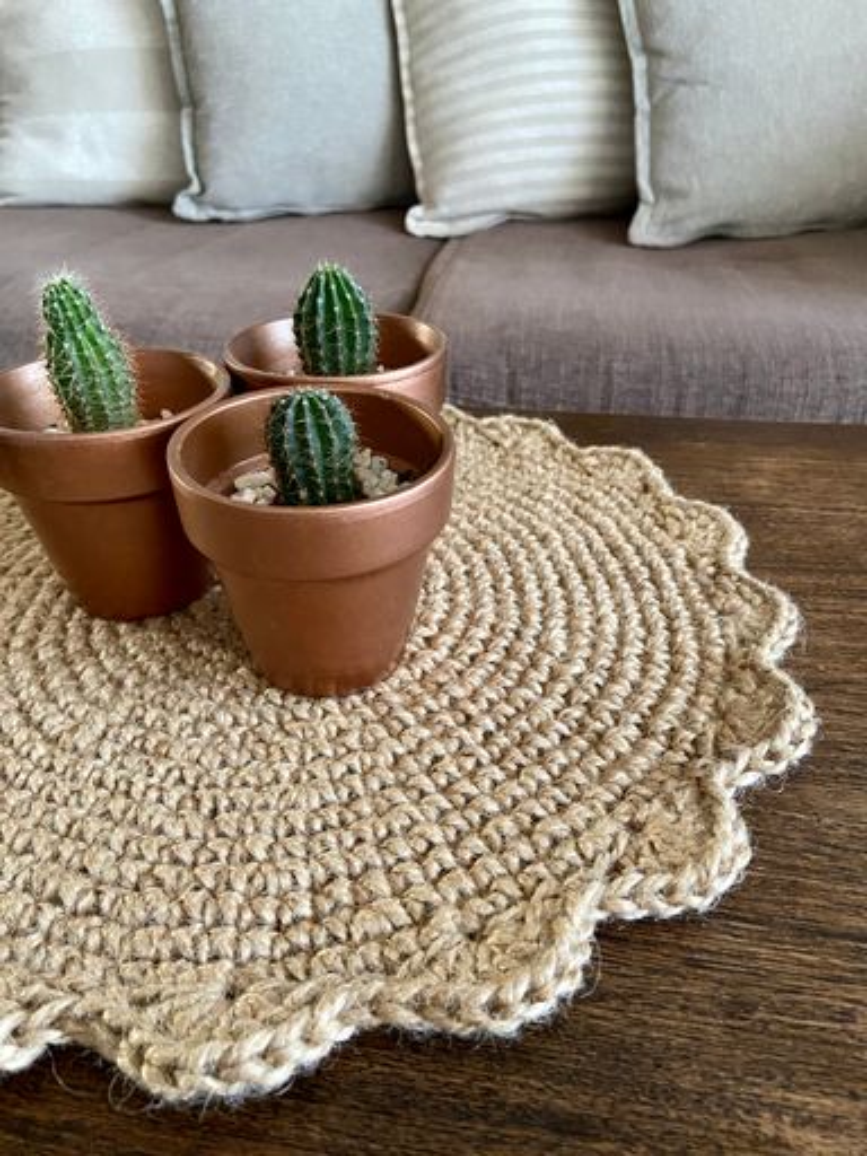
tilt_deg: -33.3
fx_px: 868
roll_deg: +0.7
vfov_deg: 67.3
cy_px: 578
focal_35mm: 26
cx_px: 434
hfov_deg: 53.1
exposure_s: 1/43
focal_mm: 4.25
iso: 500
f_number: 1.8
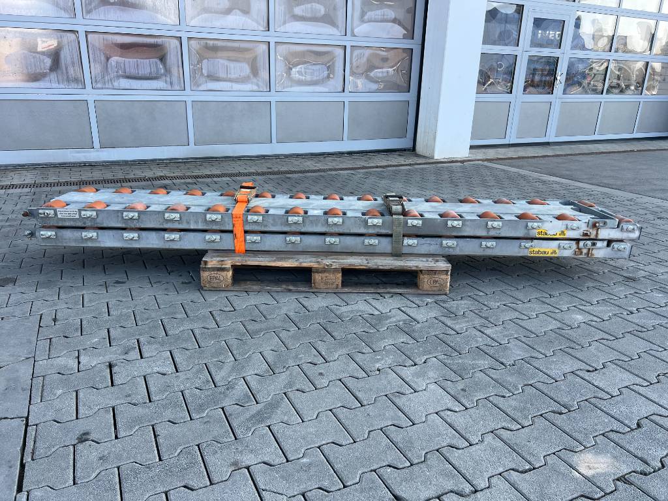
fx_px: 502
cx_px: 334
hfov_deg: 67.3
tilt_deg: -19.4
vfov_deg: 53.1
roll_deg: -1.1
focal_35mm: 26
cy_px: 250
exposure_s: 1/628
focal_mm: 5.7
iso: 50
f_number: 1.5
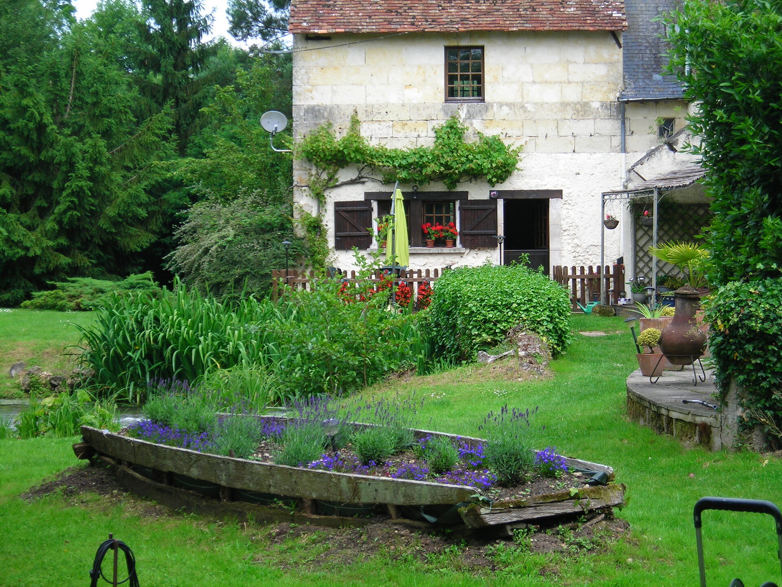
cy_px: 294
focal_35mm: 90
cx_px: 391
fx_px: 2033
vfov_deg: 16.4
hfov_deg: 21.8
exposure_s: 1/133
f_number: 4.6
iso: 50
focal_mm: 14.8
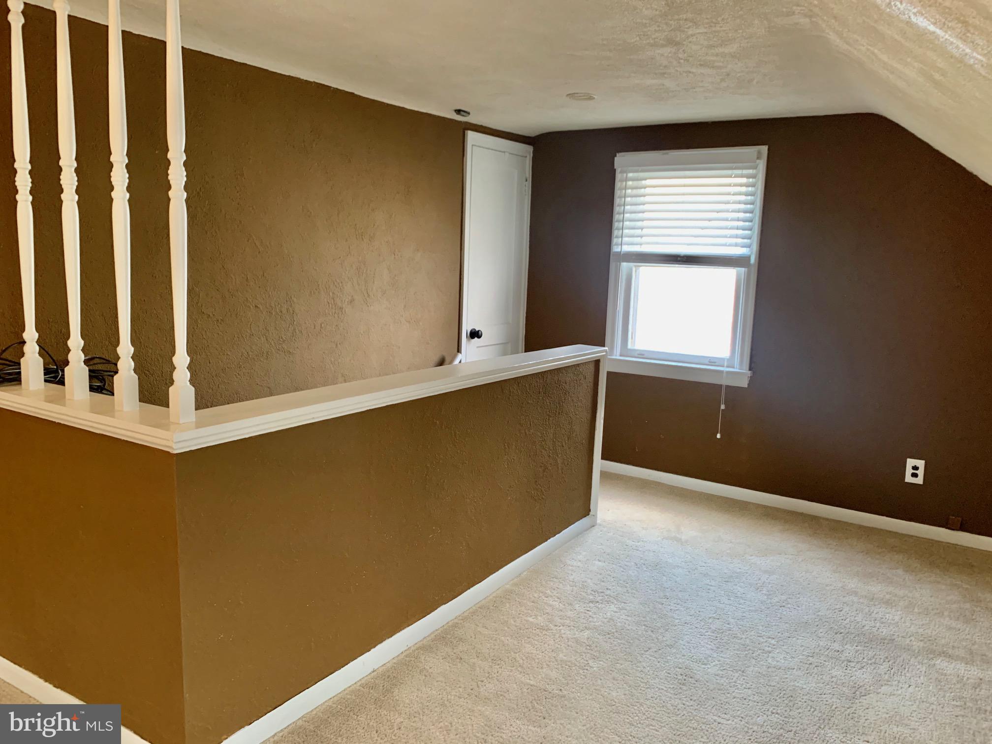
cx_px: 496
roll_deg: -1.9
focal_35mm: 26
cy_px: 372
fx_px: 745
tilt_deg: -8.6
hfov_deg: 67.3
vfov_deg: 53.1
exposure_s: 1/40
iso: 320
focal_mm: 4.25
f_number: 1.8
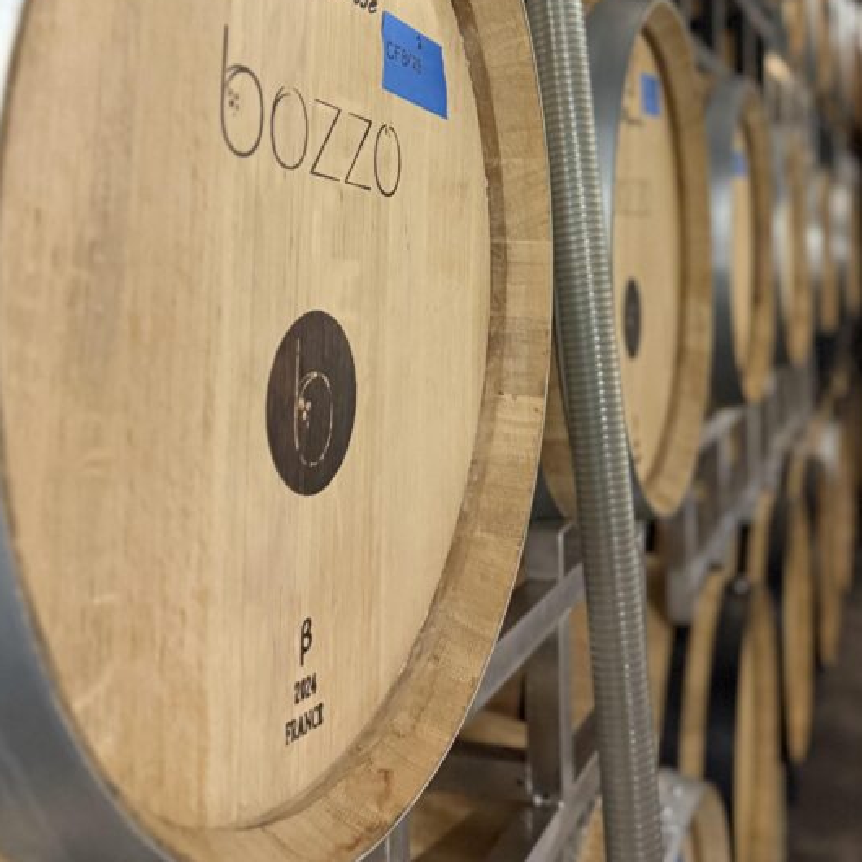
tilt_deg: +2.8
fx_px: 1155
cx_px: 543
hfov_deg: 40.6
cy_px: 211
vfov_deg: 39.8
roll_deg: +1.7
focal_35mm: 41
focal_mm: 6.76
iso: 640
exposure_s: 1/40
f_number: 1.78
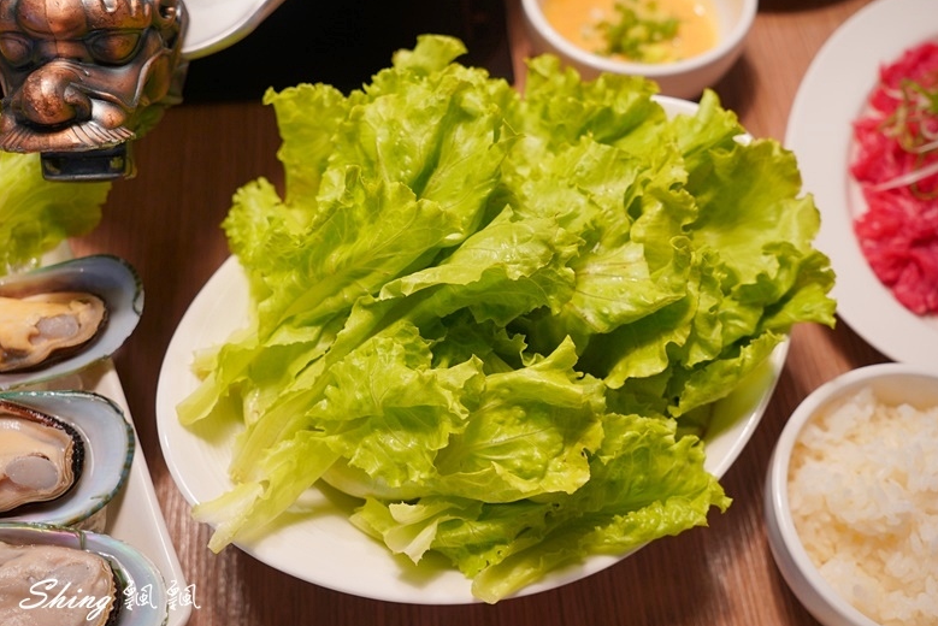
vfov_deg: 34.2
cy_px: 310
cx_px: 479
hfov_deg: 49.5
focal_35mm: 39
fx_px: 1016
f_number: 5.6
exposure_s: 1/25
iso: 1000
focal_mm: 38
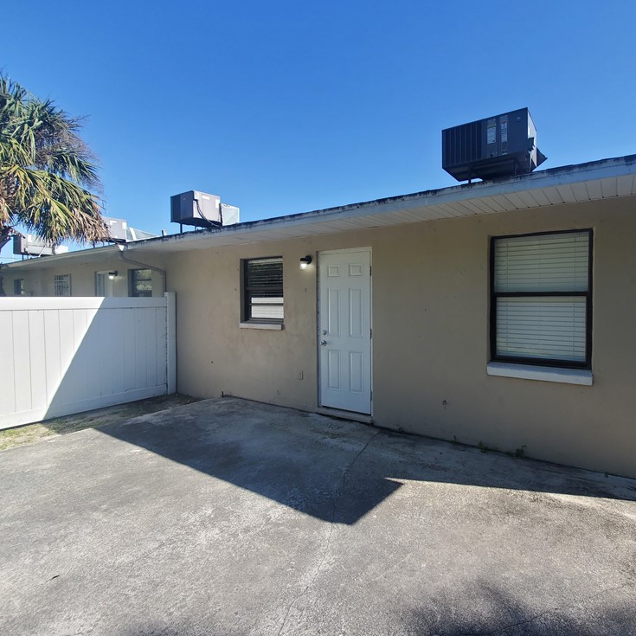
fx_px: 333
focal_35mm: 16
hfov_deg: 85.5
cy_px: 305
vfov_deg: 87.4
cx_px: 402
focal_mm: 1.8
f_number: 2.2
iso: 50
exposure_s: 1/518
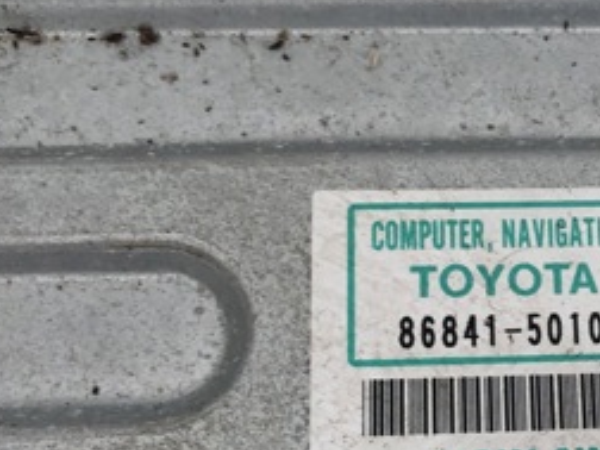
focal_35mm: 71
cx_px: 614
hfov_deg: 25.9
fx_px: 1231
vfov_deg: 20.3
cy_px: 406
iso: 50
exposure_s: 1/15
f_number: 1.8
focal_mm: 3.99
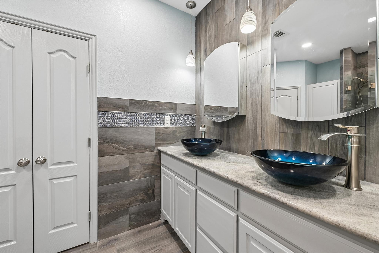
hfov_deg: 104.3
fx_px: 147
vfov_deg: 81.2
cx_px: 190
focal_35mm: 14
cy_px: 126
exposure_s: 1/15
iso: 400
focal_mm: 14
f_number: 8
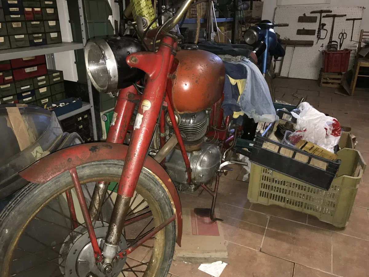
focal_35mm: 28
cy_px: 138
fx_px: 298
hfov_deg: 63.4
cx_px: 184
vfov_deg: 49.7
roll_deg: +0.2
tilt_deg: -19.5
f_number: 1.8
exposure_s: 1/17
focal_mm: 3.99
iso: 80
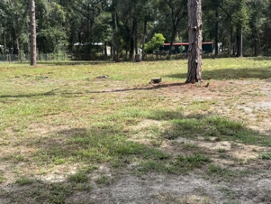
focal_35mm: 46
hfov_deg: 41.2
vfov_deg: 31.5
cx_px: 122
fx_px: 360
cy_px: 83
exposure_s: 1/1092
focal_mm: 5.96
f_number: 1.6
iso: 50
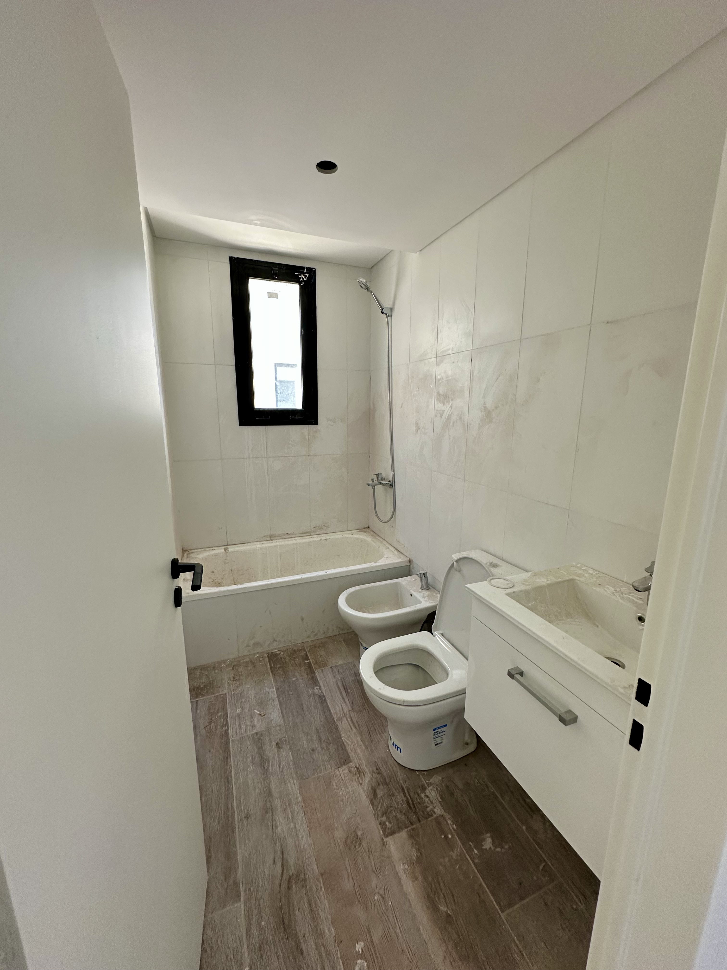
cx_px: 364
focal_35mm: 14
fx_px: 392
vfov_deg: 102.1
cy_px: 485
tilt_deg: -10.2
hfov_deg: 85.7
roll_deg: -1.4
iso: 160
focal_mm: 2.22
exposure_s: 1/99
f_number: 2.2
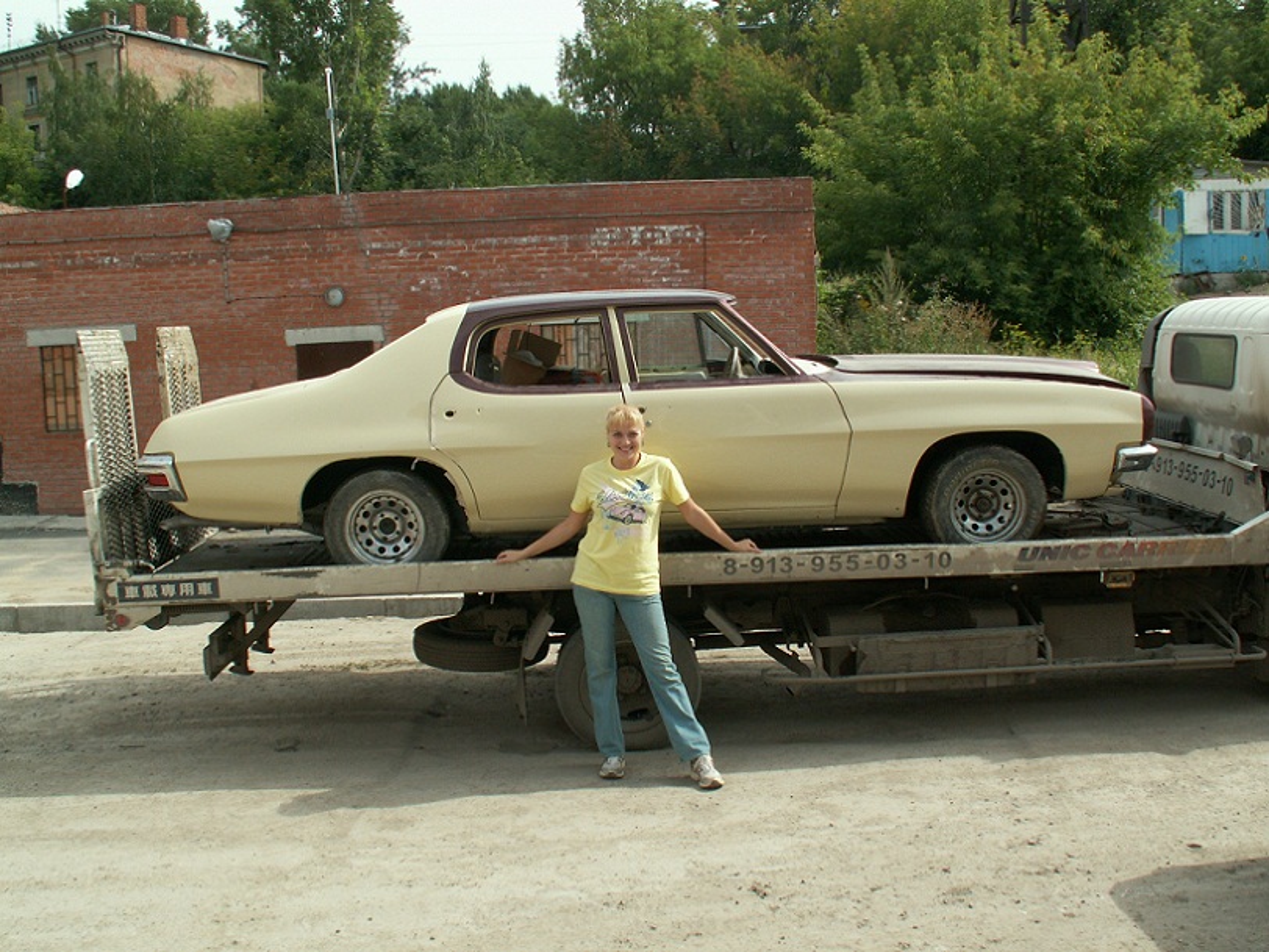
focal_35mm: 35
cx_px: 634
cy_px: 476
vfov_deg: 40.7
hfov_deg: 52.6
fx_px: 1283
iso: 50
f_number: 5.6
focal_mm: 5.86
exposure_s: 1/160
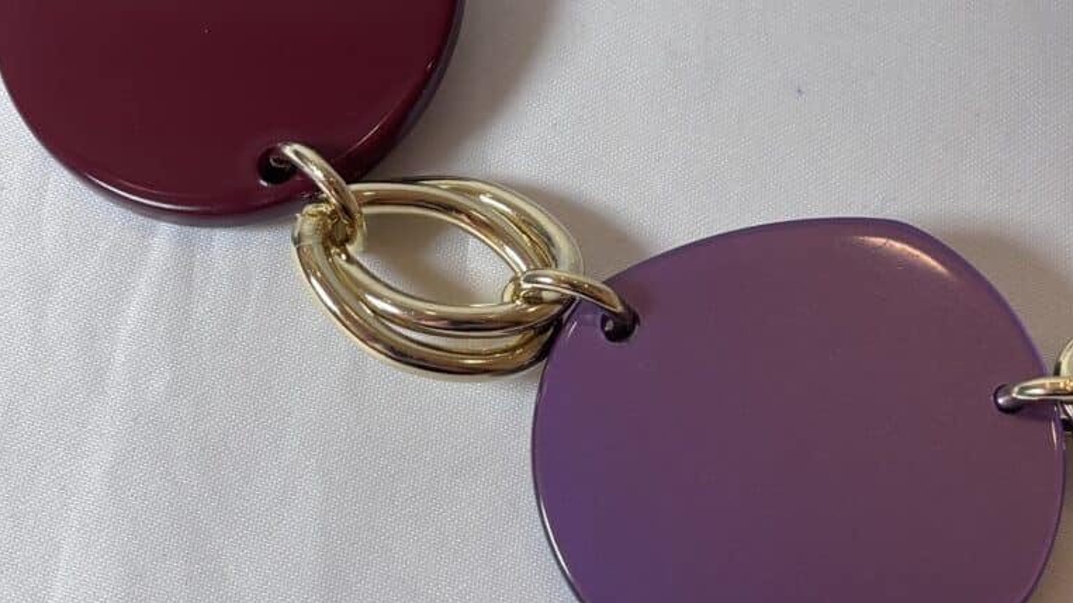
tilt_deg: -62.6
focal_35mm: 76
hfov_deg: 27.9
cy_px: 112
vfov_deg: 15.8
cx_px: 537
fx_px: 2162
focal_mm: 5.96
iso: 25
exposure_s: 1/100
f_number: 1.6
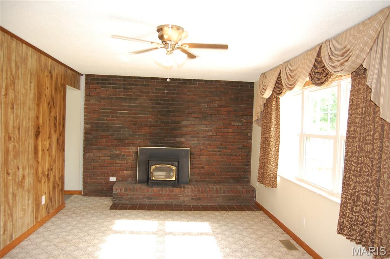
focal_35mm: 27
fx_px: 292
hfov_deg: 67.4
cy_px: 130
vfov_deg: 47.8
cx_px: 195
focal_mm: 18
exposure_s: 1/60
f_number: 3.5
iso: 400
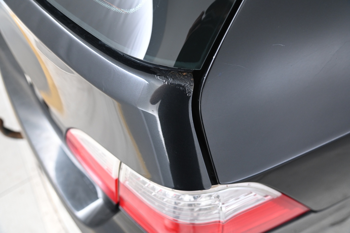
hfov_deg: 60.3
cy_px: 116
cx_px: 175
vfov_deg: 42.3
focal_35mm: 31
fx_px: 301
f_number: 4
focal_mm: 31
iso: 2000
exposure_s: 1/40
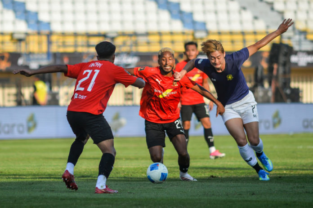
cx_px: 156
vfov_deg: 4.6
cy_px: 104
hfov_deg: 6.9
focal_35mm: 300
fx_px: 2606
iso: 200
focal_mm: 300
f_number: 4
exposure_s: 1/2500
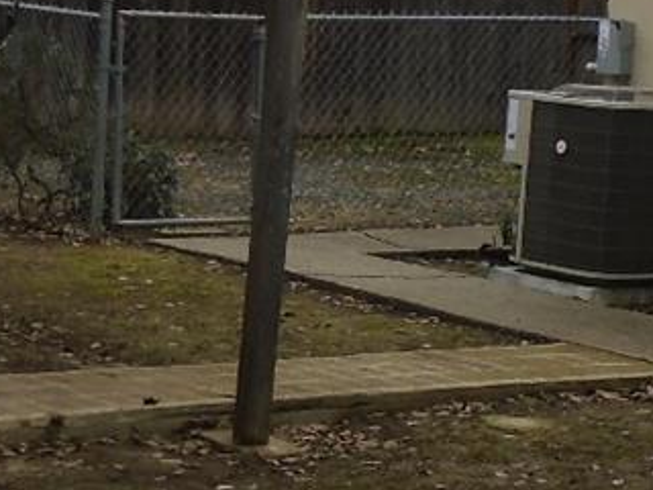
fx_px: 2301
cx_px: 331
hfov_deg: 16.1
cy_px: 267
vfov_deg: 12.1
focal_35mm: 122
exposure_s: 1/200
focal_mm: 4.6
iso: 100
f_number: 3.2
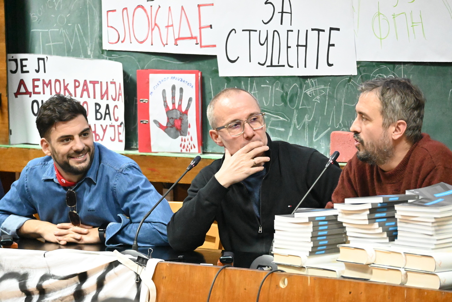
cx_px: 226
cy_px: 151
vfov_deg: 6.3
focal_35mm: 218
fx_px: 2731
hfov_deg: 9.5
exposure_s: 1/100
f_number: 5.3
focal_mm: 145
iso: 12800
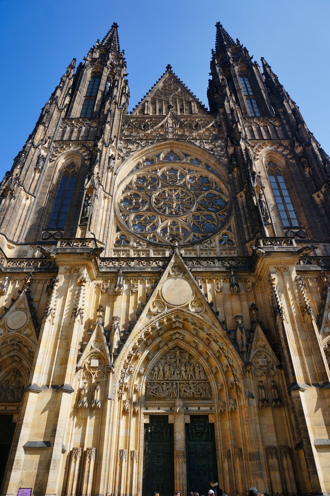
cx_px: 165
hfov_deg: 53.0
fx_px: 331
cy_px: 248
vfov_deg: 73.8
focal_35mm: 24
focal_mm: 16
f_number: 8
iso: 100
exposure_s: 1/200
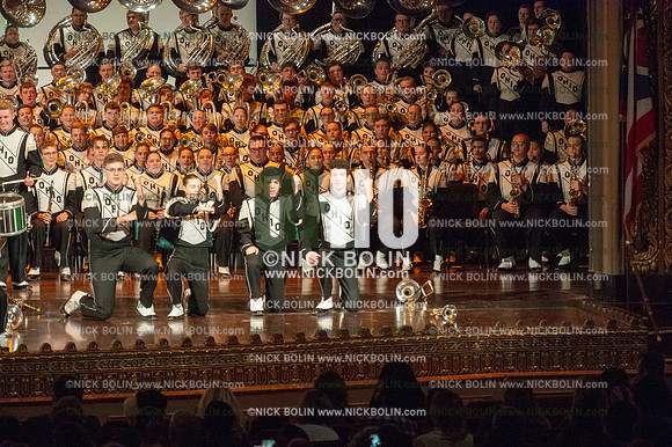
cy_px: 224
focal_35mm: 185
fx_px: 3451
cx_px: 336
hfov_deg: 11.1
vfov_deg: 7.4
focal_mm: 185
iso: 8000
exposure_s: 1/320
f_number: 5.6
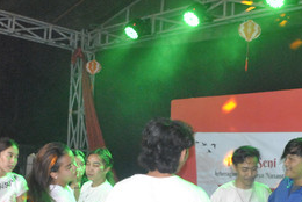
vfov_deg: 25.8
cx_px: 153
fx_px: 437
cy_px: 145
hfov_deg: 38.1
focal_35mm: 52
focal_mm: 18
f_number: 4
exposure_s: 1/25
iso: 1600
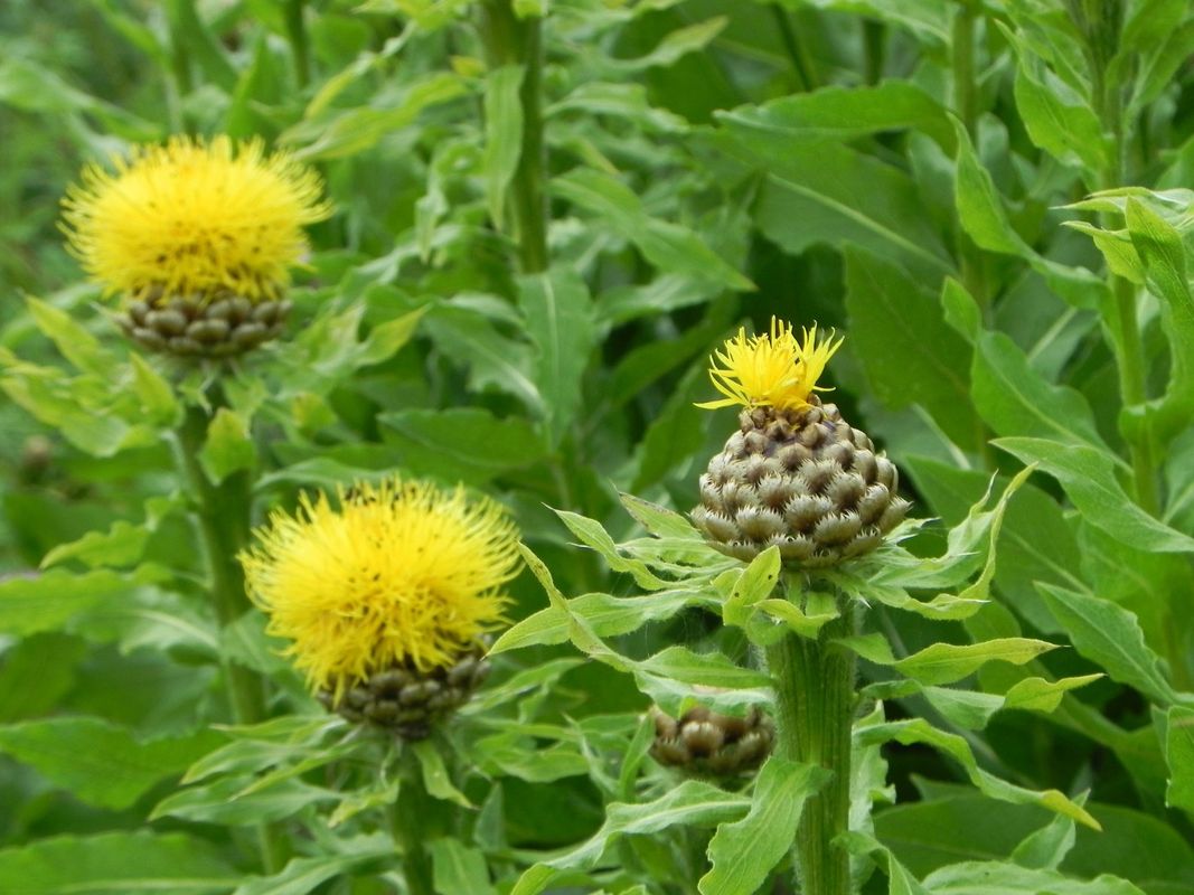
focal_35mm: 184
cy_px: 448
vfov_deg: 8.1
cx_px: 597
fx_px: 6346
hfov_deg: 10.7
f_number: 5
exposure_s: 1/250
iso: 160
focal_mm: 32.7
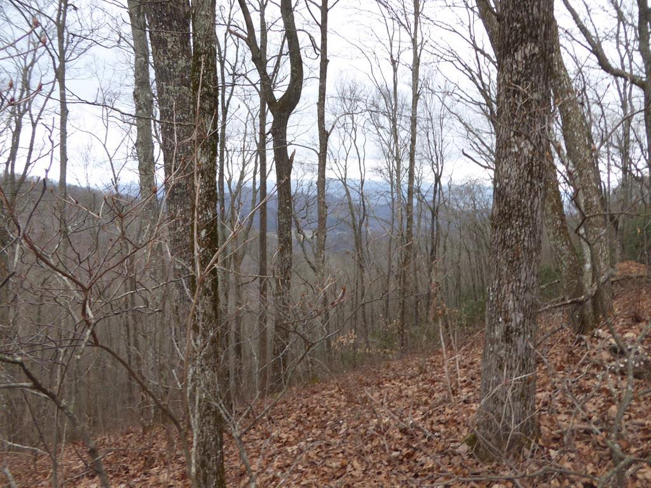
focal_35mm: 24
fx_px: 451
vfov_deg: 56.8
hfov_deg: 71.6
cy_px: 244
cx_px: 326
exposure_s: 1/60
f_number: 3.3
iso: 125
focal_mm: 4.3
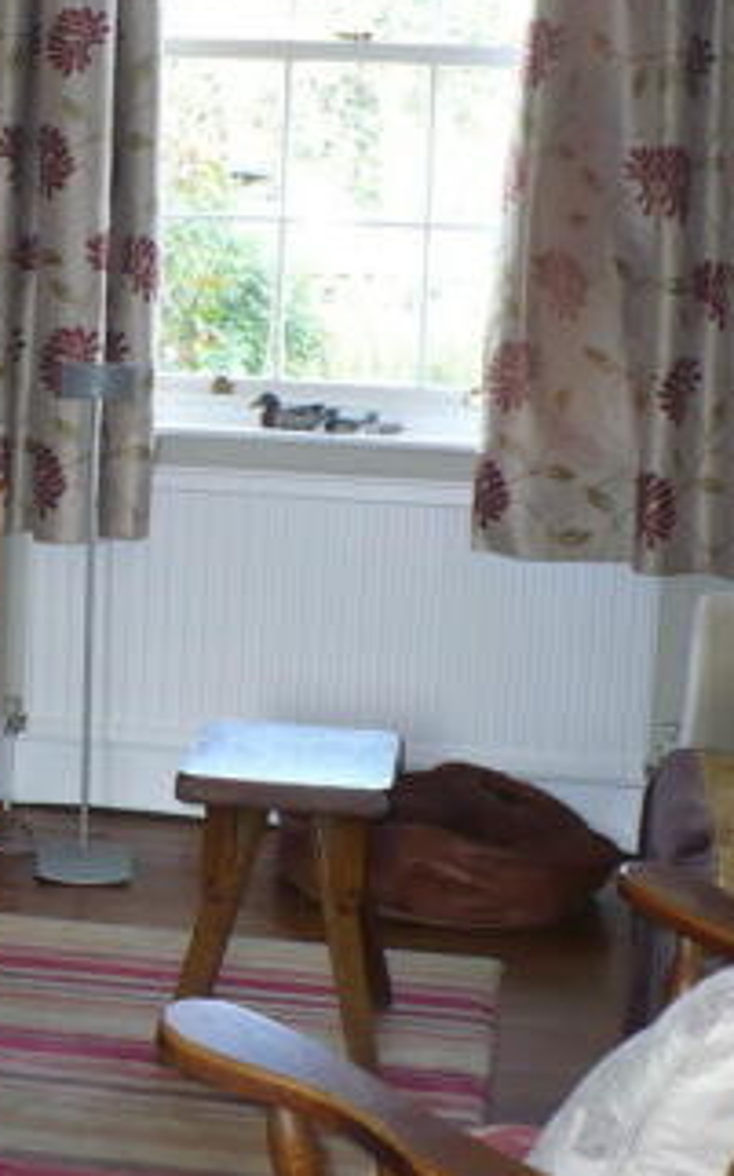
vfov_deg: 29.0
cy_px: 517
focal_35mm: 71
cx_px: 75
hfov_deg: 18.0
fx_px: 2274
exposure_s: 1/50
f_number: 2.8
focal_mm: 6.1
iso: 200
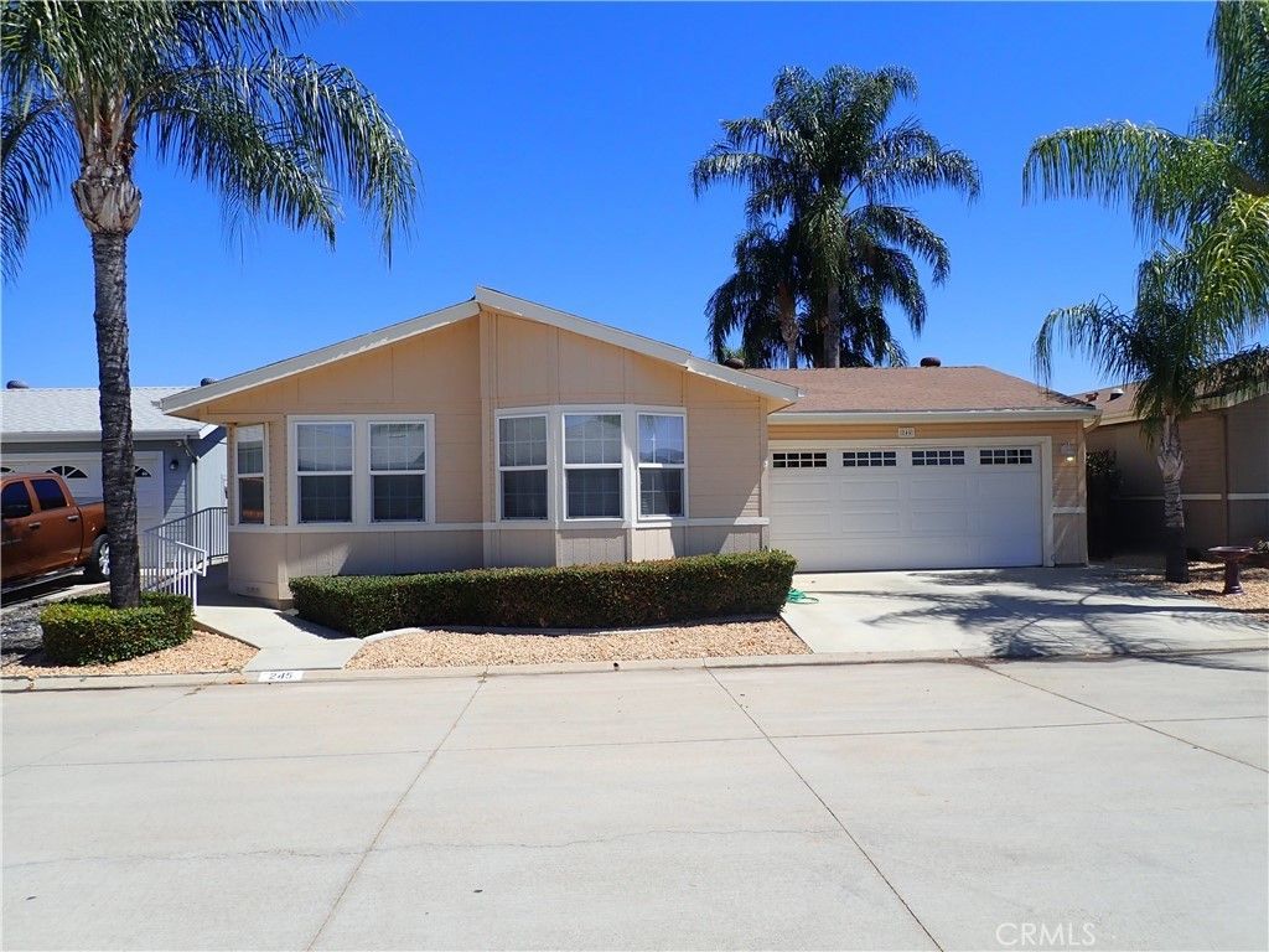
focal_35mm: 25
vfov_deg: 54.9
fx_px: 916
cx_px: 634
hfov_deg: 69.4
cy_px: 476
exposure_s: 1/250
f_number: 8
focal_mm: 4.5
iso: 100
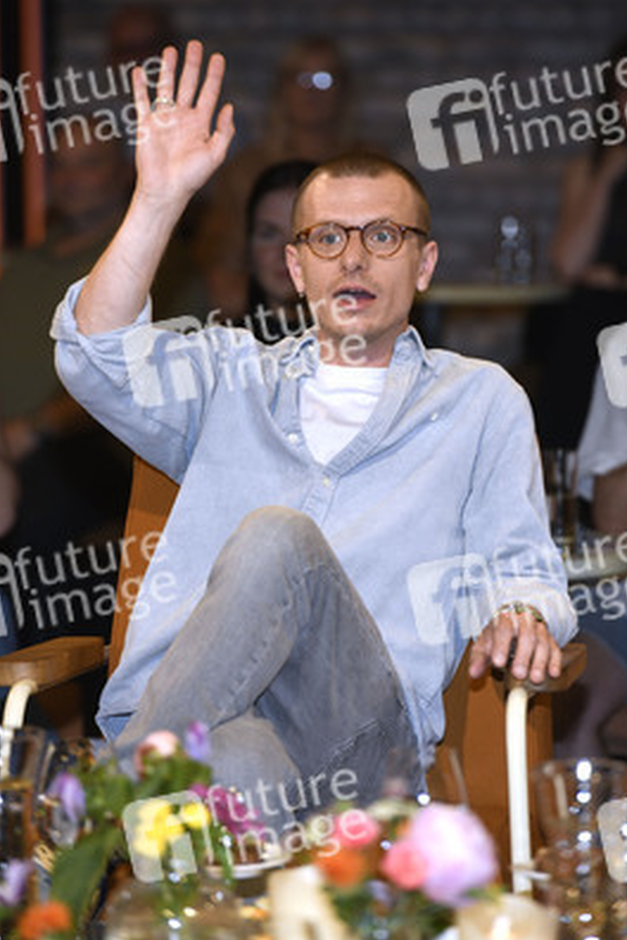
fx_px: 5277
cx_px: 314
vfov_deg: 10.2
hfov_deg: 6.8
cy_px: 470
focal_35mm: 202
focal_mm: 200
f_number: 5
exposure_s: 1/320
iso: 1250
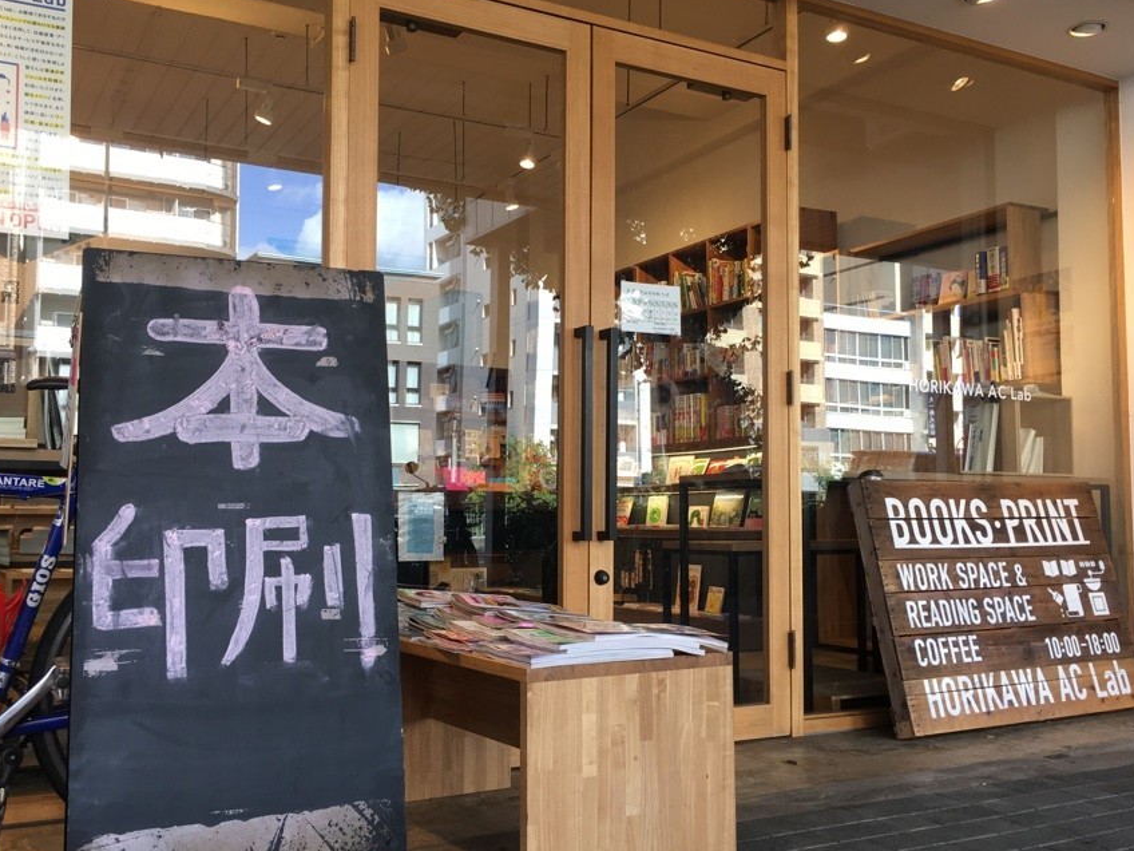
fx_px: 1147
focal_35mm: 35
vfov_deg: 40.7
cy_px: 434
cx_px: 562
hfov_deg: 52.6
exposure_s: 1/120
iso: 32
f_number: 2.2
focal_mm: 4.15
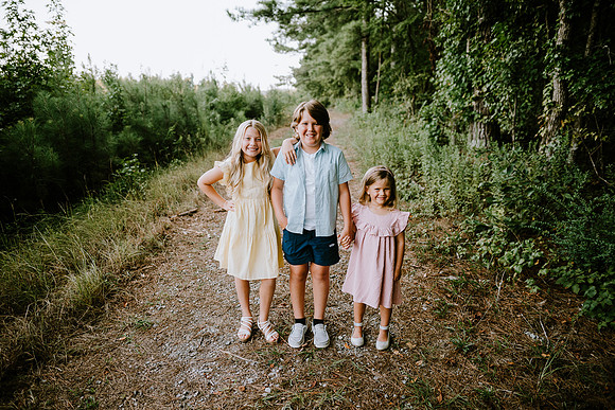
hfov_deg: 73.7
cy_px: 205
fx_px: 410
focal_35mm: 24
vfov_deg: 53.2
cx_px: 308
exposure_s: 1/320
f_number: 2.2
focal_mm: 24
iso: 320
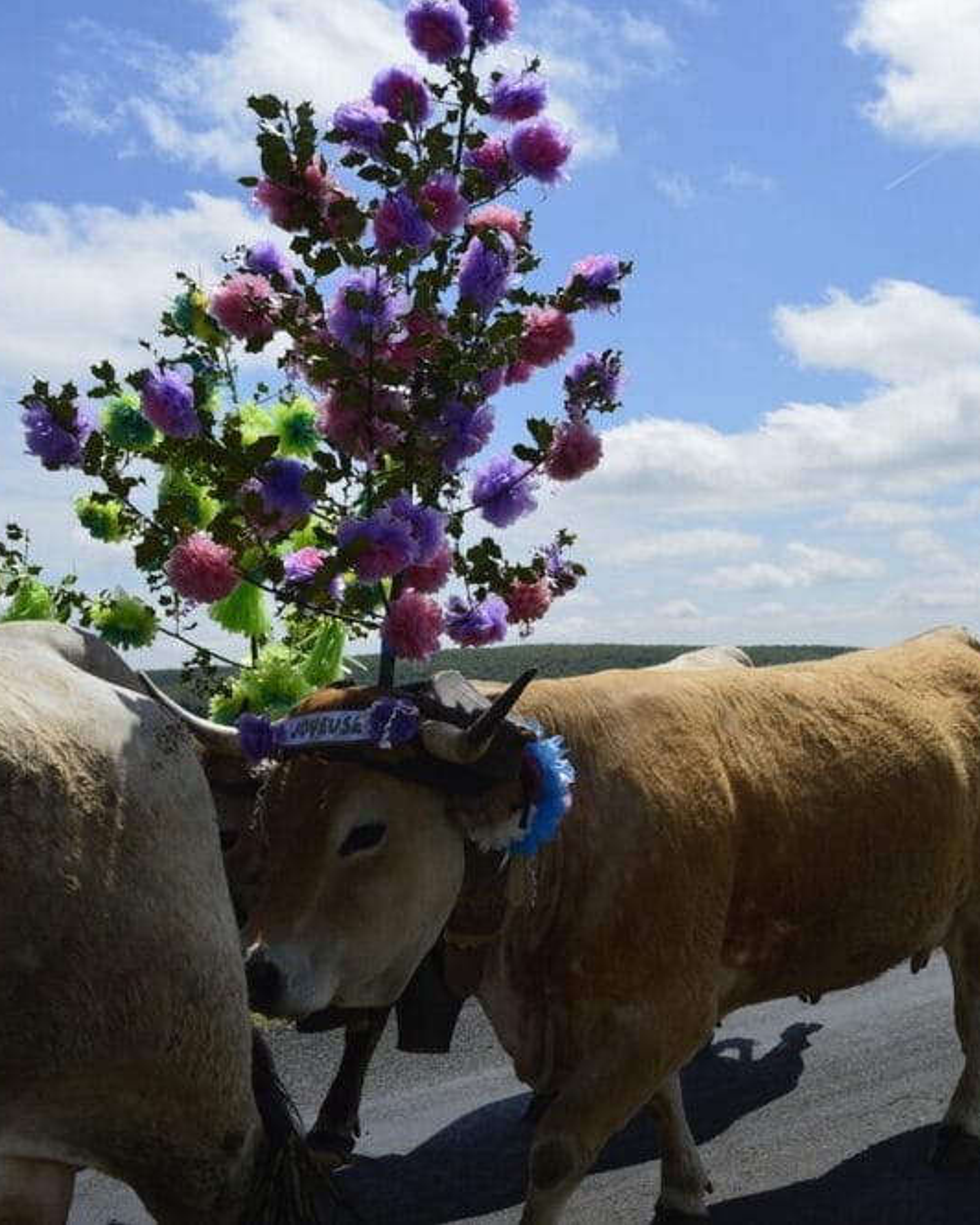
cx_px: 654
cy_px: 598
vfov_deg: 46.8
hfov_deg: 37.8
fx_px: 1414
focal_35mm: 39
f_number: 6.3
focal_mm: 18
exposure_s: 1/800
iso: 100
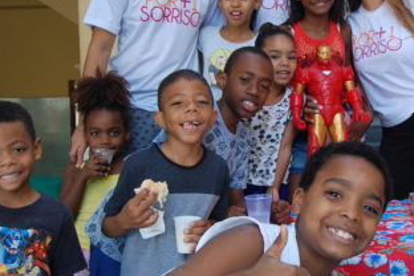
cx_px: 305
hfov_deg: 37.4
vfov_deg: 26.0
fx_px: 598
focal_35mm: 52
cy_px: 131
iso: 400
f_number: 5
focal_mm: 18
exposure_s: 1/100
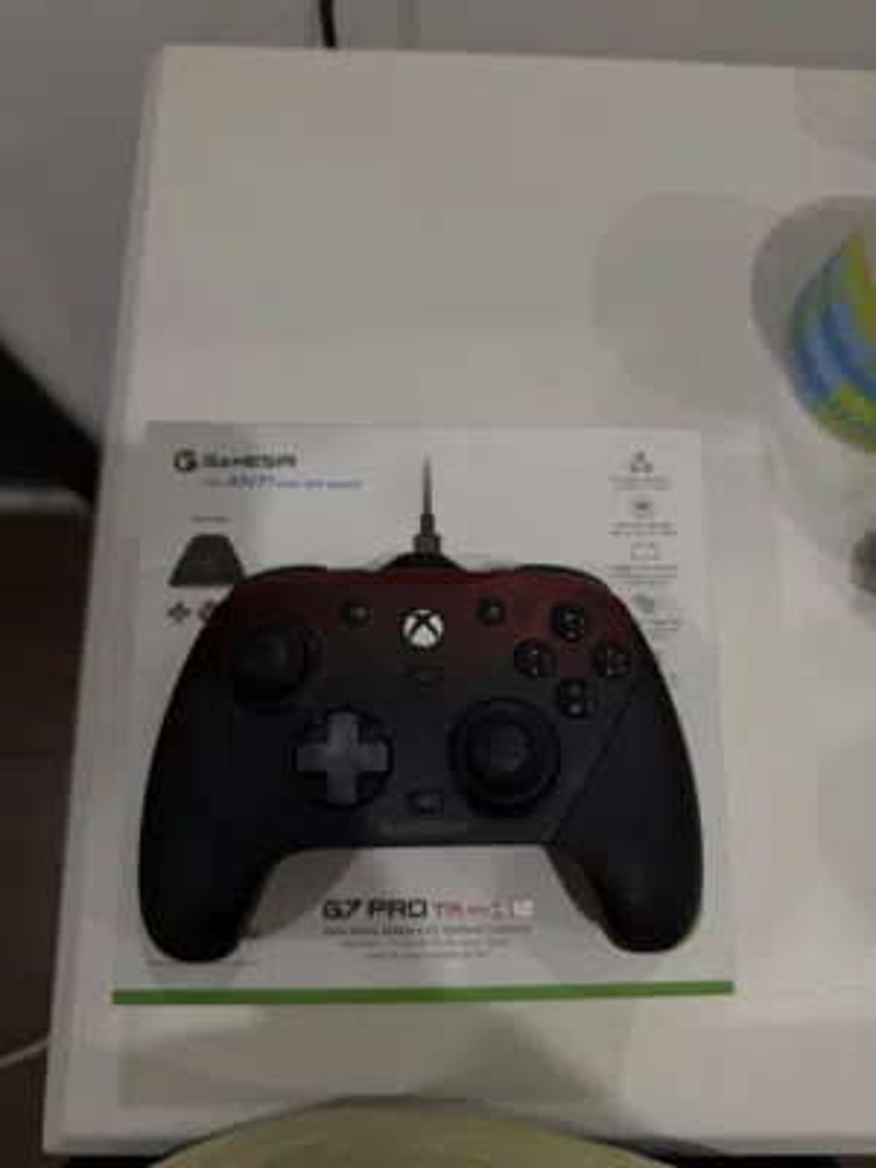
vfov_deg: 71.6
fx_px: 810
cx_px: 438
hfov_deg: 56.8
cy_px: 584
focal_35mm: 24
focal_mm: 6.76
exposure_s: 1/100
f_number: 1.78
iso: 160
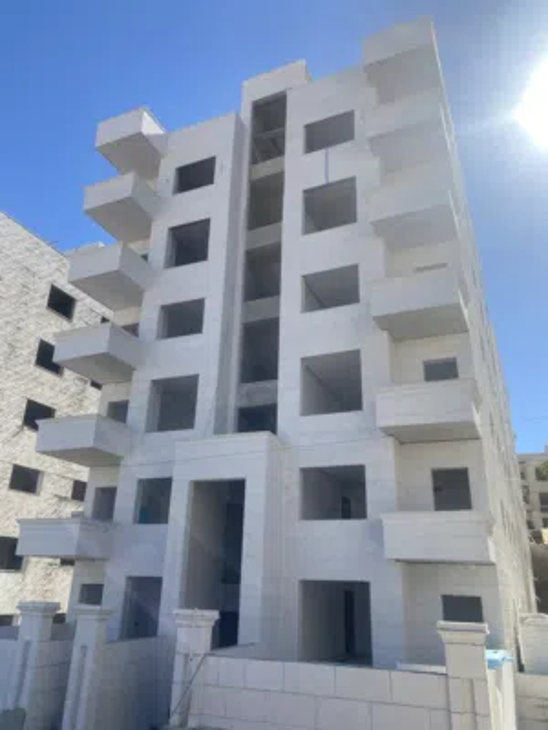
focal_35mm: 26
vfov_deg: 67.3
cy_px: 365
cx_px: 274
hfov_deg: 53.1
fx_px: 549
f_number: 1.8
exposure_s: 1/2625
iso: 32
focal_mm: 4.25
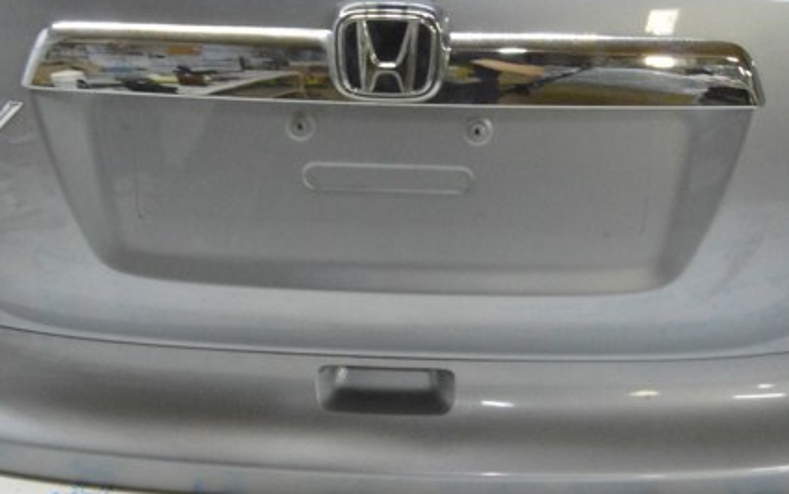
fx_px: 990
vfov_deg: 28.0
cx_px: 395
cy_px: 270
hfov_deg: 43.5
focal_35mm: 46
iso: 6400
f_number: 20
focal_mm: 20
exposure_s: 1/15
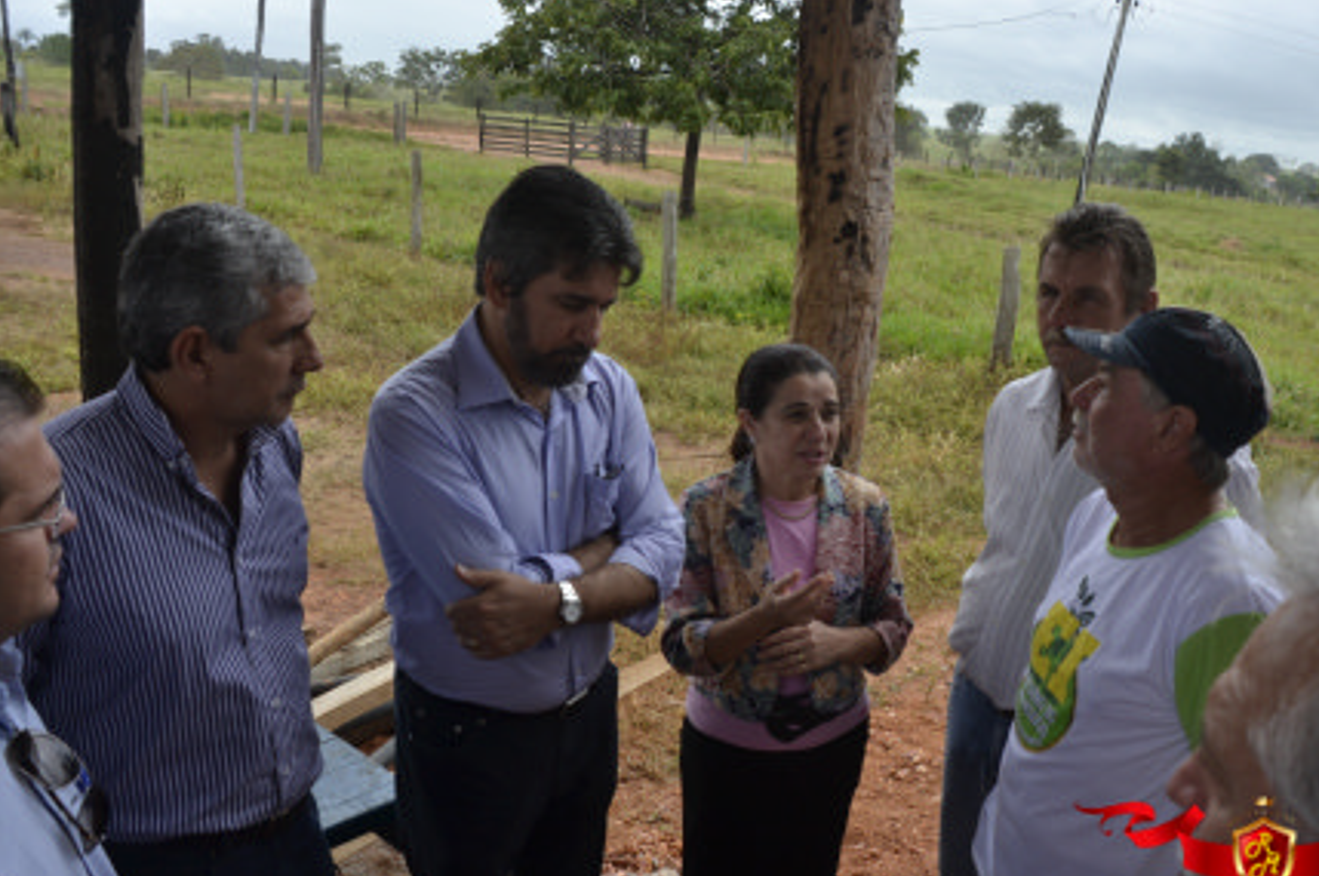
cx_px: 738
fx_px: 1281
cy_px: 496
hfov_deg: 54.3
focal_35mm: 35
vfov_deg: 37.7
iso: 100
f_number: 7.1
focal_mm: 20
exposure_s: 1/200
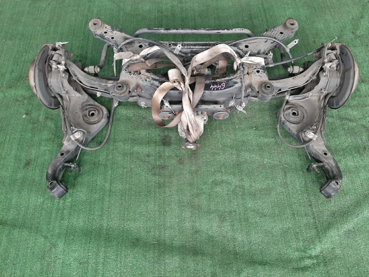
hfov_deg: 67.3
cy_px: 138
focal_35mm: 26
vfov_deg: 53.1
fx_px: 277
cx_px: 184
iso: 123
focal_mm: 3.93
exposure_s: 1/50
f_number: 1.7
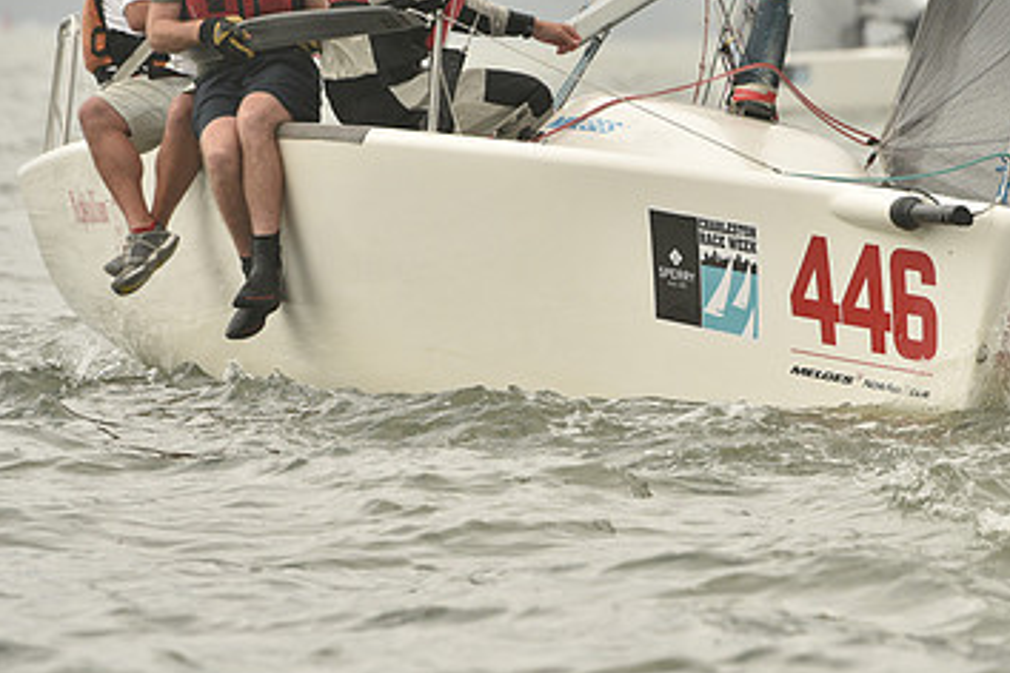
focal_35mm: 491
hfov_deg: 4.2
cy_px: 261
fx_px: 13774
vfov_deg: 2.8
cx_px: 705
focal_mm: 300
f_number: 8
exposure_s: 1/1000
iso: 400
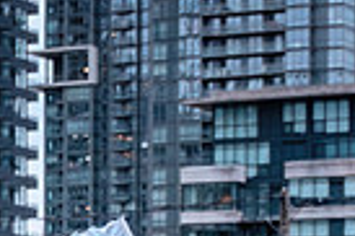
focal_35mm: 246
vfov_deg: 5.5
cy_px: 432
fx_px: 2423
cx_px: -268
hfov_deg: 8.1
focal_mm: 30.2
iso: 1000
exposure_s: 1/500
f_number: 2.8
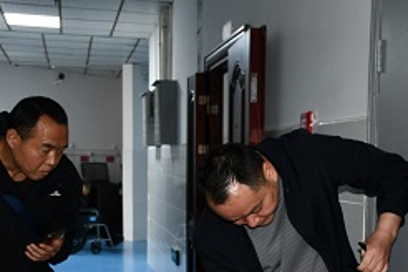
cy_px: 268
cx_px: 305
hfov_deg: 32.3
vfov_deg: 21.5
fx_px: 691
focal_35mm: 61
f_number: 4.8
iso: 640
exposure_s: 1/60
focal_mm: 20
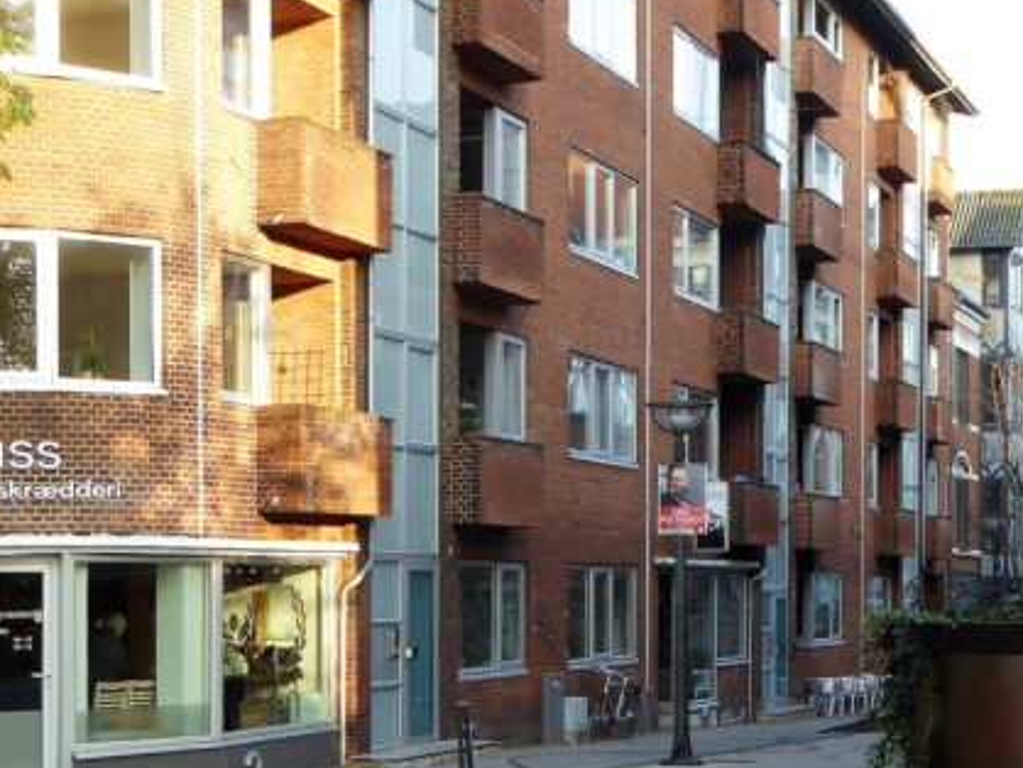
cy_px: 599
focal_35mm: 71
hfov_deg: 27.4
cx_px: 580
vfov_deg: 20.5
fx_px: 2099
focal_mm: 5
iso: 100
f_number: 3.5
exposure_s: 1/100
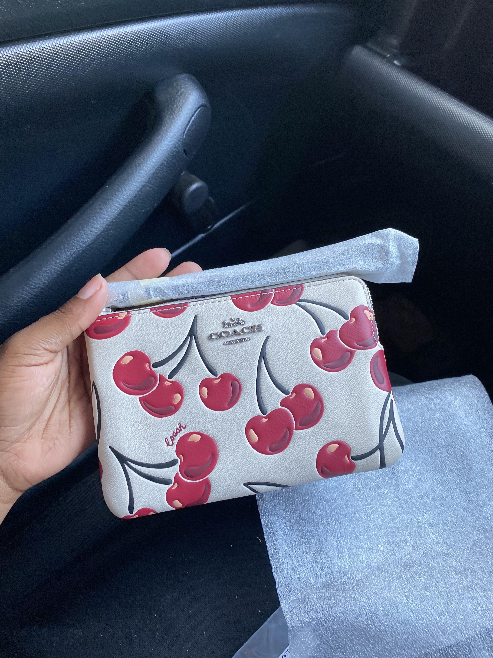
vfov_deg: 63.4
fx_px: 532
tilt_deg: -50.2
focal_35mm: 28
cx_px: 243
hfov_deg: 49.7
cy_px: 322
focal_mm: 4.25
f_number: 1.8
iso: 125
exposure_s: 1/118
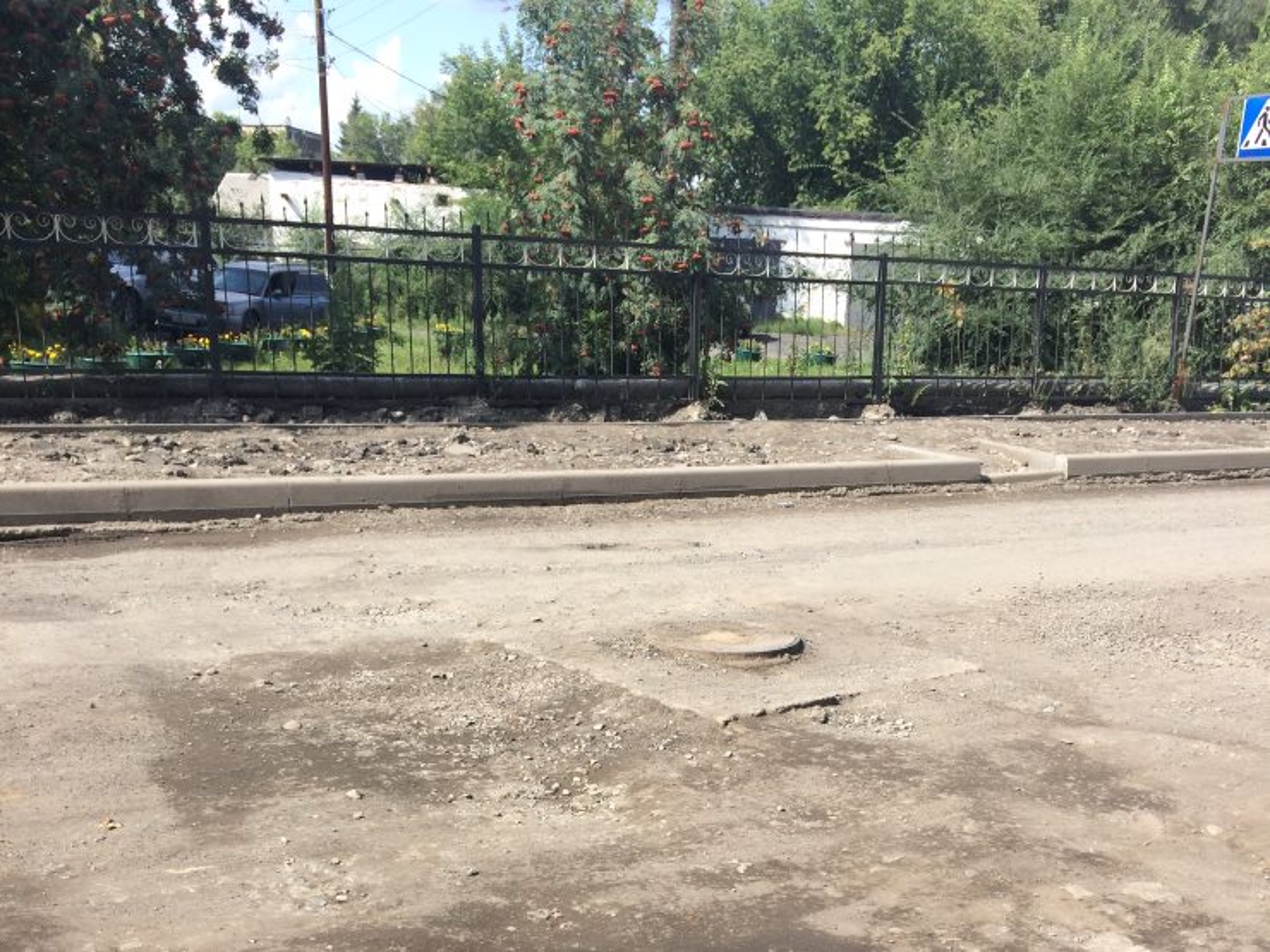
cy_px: 476
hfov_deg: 61.7
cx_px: 635
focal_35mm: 29
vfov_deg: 48.2
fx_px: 1064
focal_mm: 4.15
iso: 32
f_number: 2.2
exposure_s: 1/1053
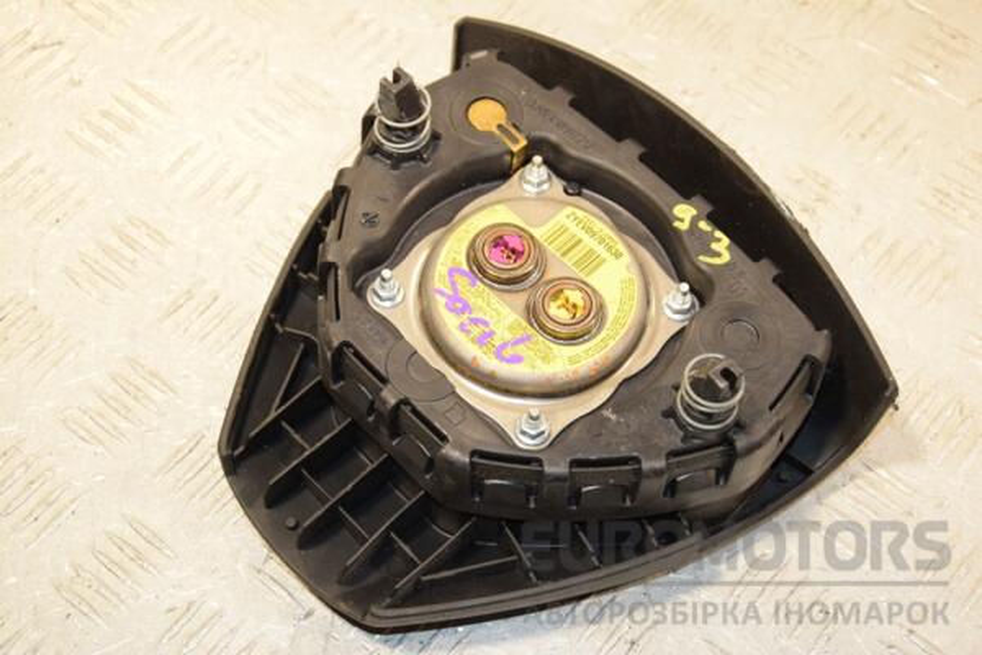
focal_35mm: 68
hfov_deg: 29.9
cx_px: 491
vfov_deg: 20.2
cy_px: 328
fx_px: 1841
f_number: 5.6
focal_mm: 45
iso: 800
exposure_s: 1/200
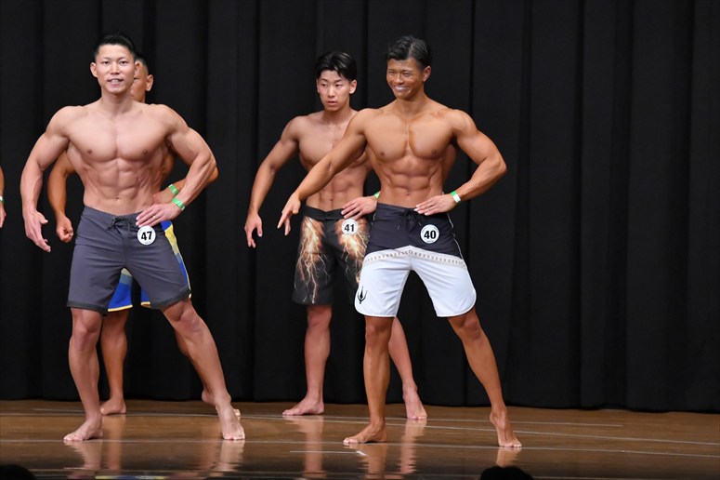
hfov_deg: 9.2
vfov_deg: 6.1
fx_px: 4498
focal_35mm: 225
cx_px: 360
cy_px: 240
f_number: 5.6
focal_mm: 150
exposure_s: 1/400
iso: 8000
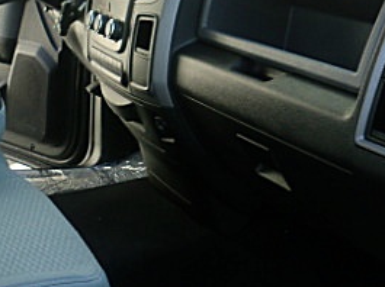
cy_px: 97
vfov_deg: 19.5
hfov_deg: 25.3
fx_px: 833
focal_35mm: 75
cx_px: 41
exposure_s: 1/160
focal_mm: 5.58
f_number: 2.8
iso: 64
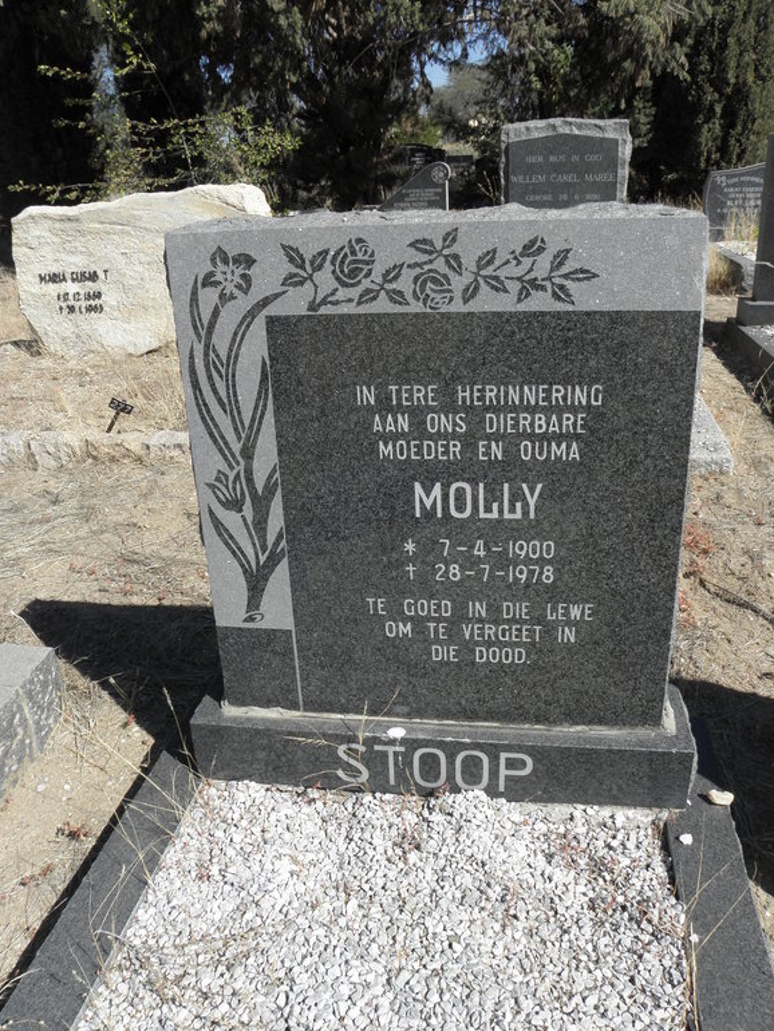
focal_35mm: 27
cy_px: 525
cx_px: 400
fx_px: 805
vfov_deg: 65.3
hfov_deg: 51.4
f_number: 5.6
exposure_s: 1/250
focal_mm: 4.6
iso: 64
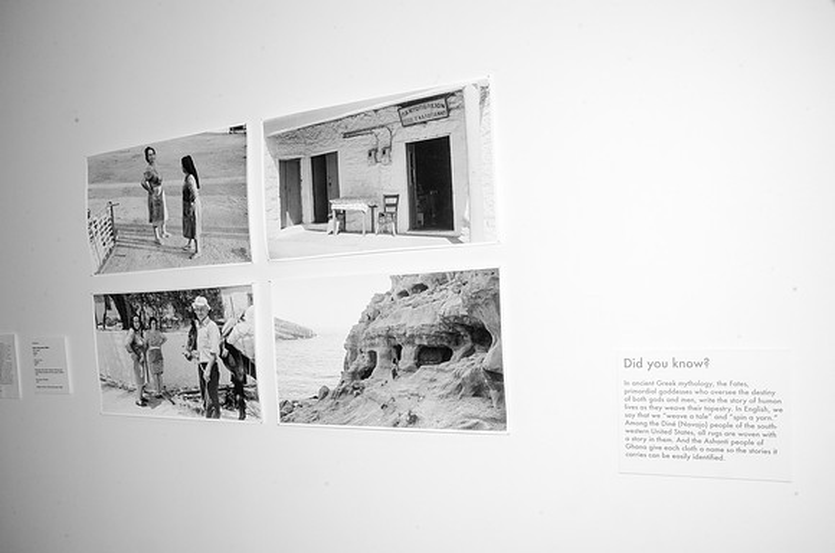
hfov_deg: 67.5
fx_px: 625
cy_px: 276
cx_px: 418
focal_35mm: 27
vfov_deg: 47.7
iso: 800
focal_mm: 18
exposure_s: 1/80
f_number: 22
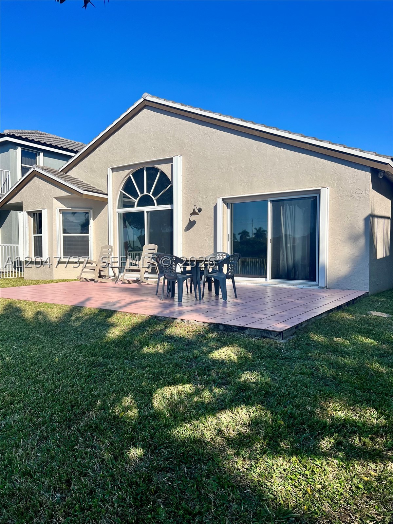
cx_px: 196
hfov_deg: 53.1
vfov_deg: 67.3
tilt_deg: -1.1
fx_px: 394
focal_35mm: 26
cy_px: 262
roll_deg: -0.6
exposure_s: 1/4831
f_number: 1.5
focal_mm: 5.7
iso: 50
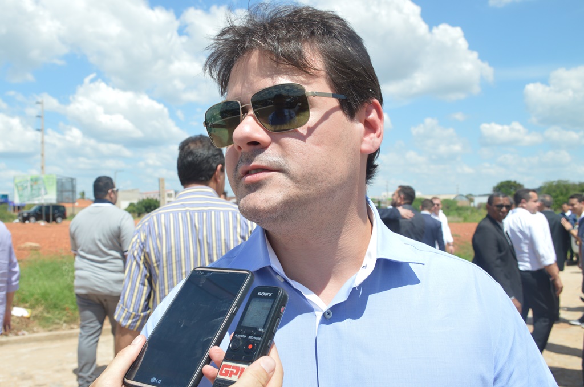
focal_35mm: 30
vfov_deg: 43.5
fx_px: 486
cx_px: 292
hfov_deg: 62.0
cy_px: 194
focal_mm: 20
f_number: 9
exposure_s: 1/320
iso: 100
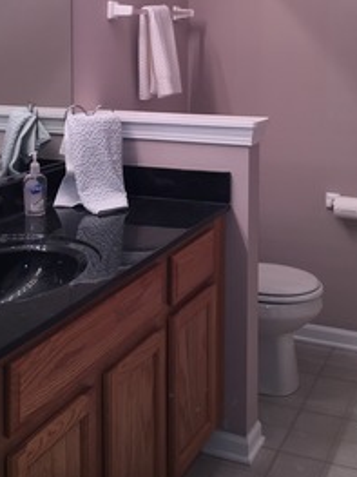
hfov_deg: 27.4
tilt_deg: -3.6
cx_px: 130
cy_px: 112
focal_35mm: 53
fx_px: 729
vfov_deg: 35.3
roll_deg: +0.9
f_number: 2.2
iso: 32
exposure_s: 1/30
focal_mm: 4.15
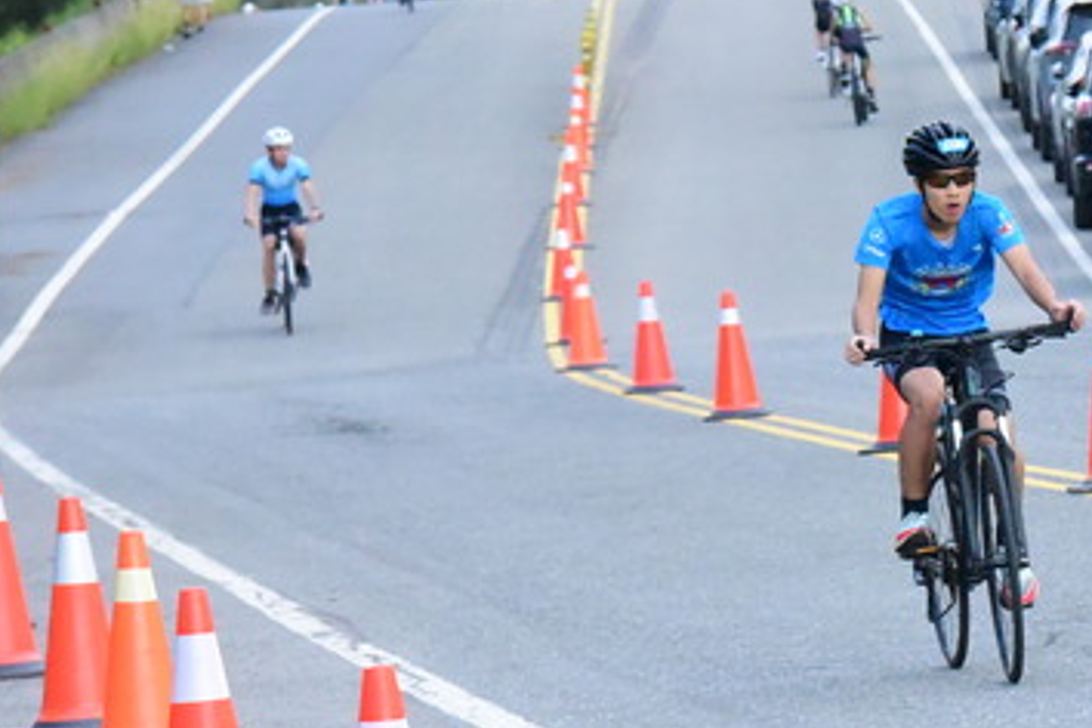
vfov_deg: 4.0
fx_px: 10373
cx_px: 972
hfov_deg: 6.0
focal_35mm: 342
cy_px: 242
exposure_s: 1/4000
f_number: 9
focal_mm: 155
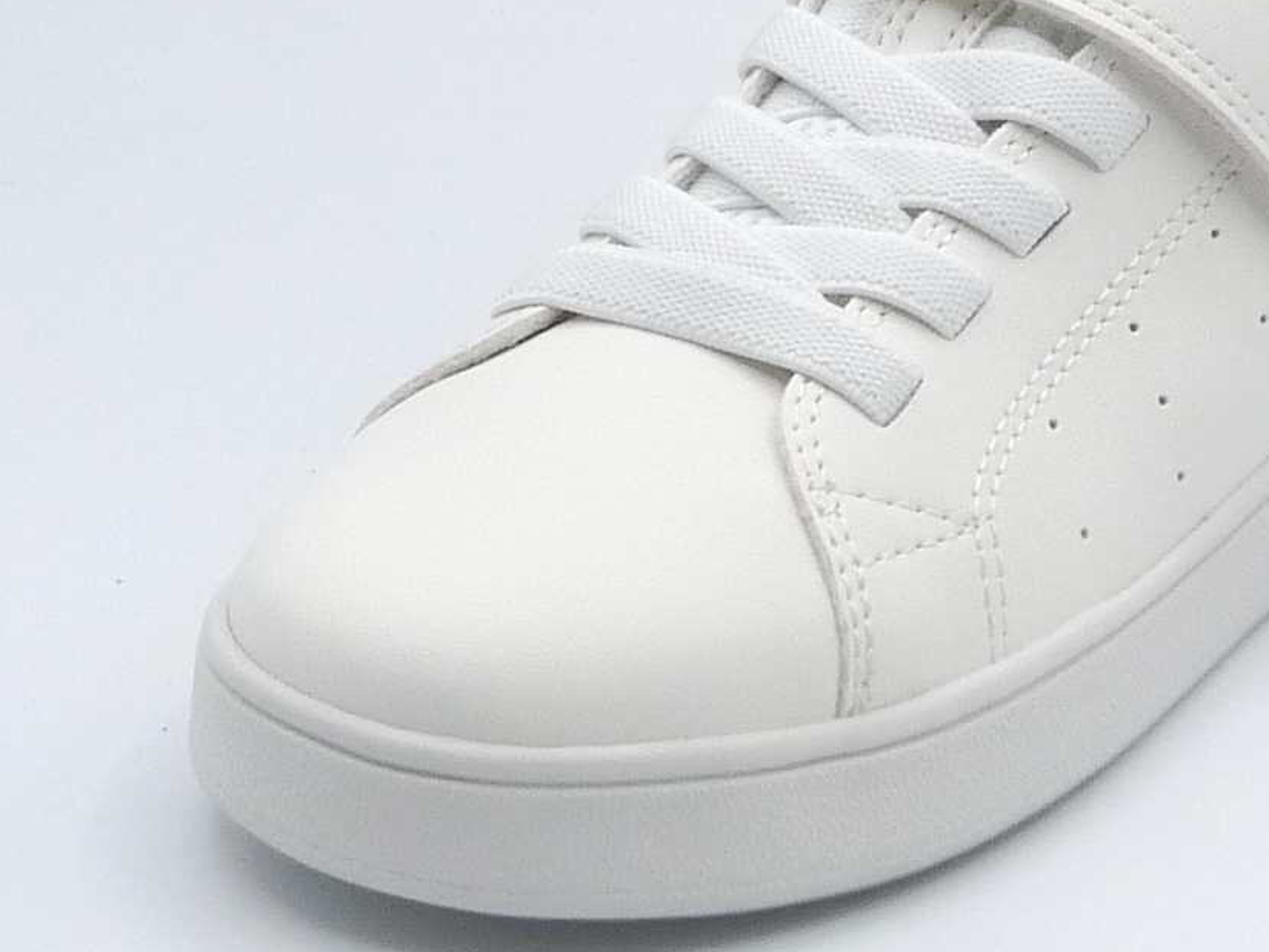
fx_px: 3483
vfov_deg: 15.5
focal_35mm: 95
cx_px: 909
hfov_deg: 20.5
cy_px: 243
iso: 100
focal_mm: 4.8
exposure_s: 1/250
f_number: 5.6
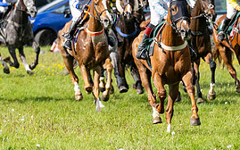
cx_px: 182
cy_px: 65
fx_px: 5029
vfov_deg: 1.7
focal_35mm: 769
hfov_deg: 2.7
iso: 400
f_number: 5
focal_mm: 200
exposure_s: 1/3200
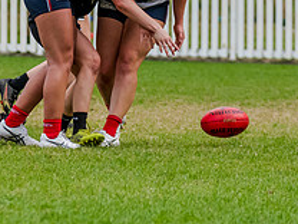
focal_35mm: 771
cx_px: 158
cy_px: -75
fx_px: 6637
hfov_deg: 2.6
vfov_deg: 1.9
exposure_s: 1/1600
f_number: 5
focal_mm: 195
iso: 800
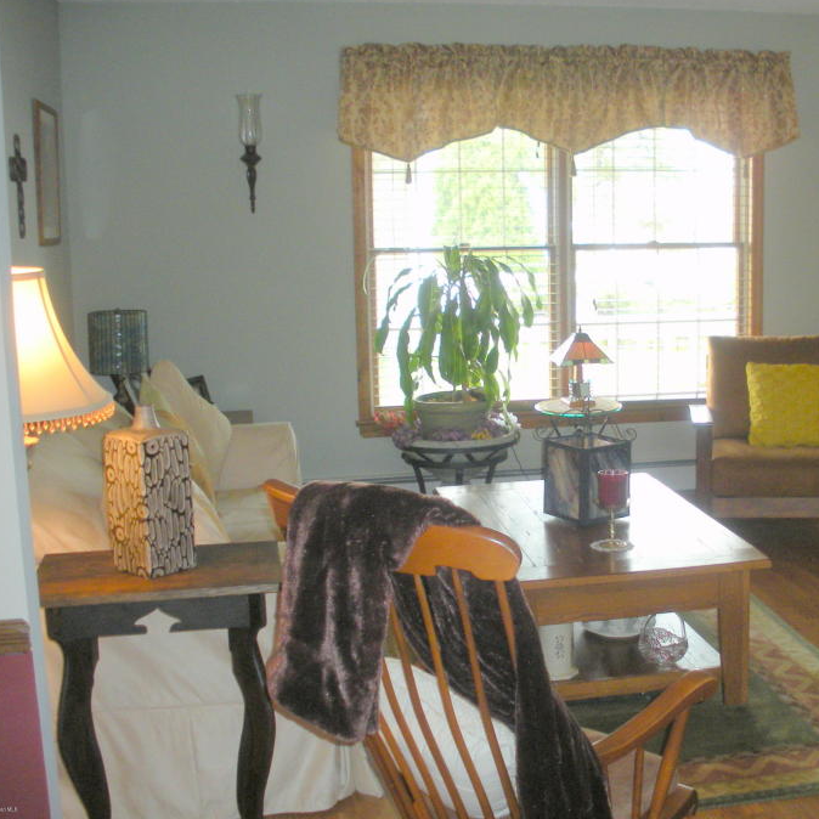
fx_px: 1258
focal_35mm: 47
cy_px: 372
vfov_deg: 36.0
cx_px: 569
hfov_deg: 35.6
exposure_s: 1/42.8
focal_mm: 6.3
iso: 200
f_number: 3.5
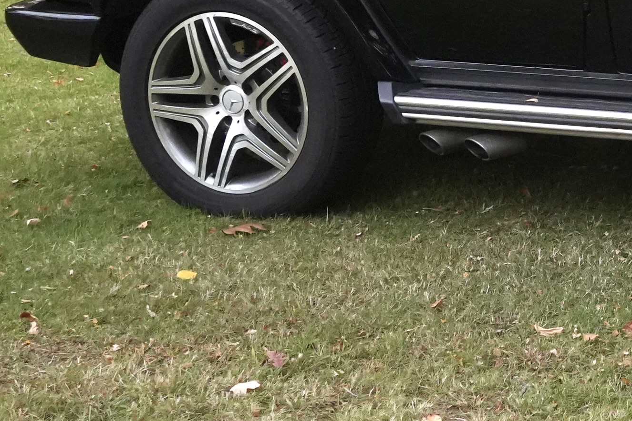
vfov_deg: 11.4
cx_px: 782
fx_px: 2089
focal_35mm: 119
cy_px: -19
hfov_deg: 16.4
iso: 5000
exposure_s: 1/320
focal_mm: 30
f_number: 8
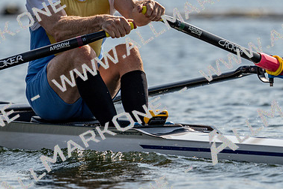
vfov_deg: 2.0
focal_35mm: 677
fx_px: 5322
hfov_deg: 3.0
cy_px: 94
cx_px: 144
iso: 160
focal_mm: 441
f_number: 6.3
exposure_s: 1/1600
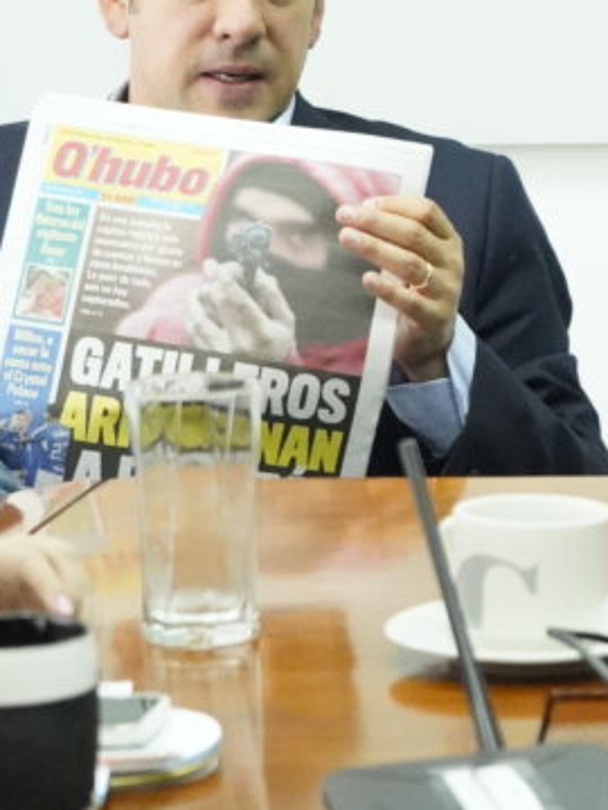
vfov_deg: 9.6
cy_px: 140
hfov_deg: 7.2
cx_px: 669
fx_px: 4801
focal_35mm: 205
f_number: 5.6
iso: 20000
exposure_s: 1/800
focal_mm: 64
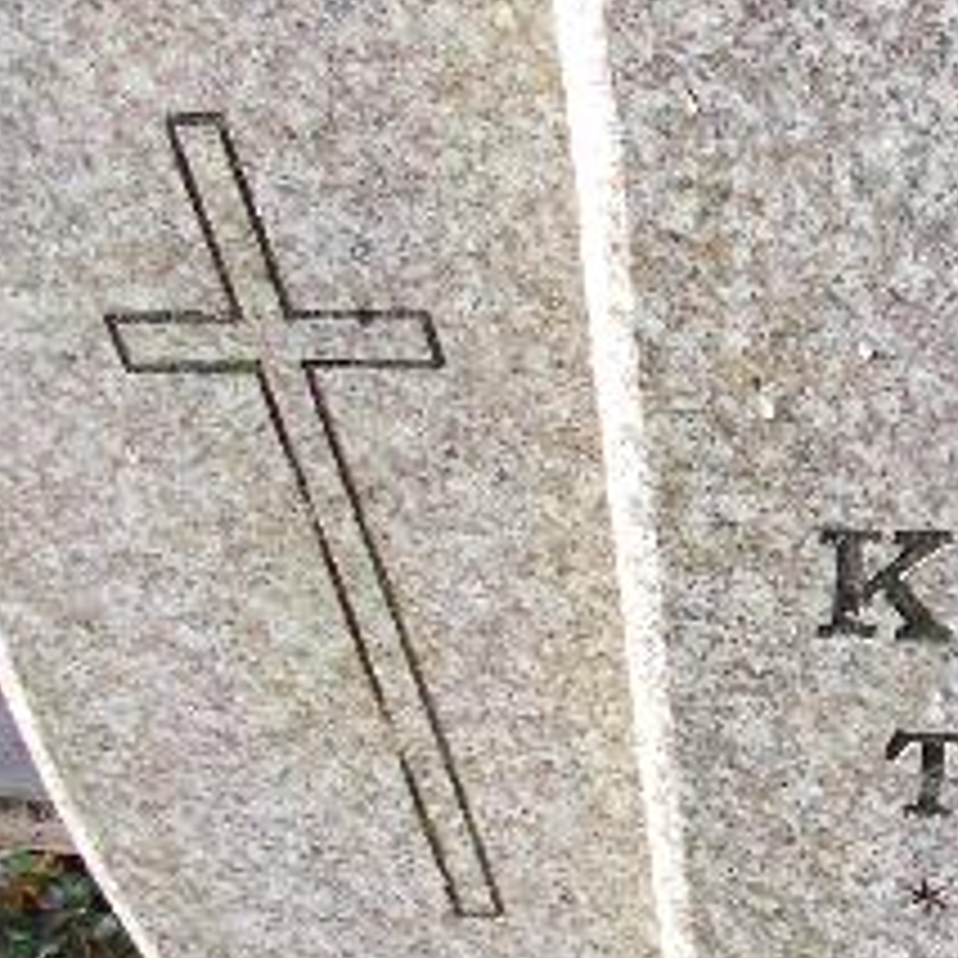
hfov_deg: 22.3
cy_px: 693
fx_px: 2160
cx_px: 1255
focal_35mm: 69
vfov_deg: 24.8
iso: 80
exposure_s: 1/100
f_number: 3.2
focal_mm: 4.6
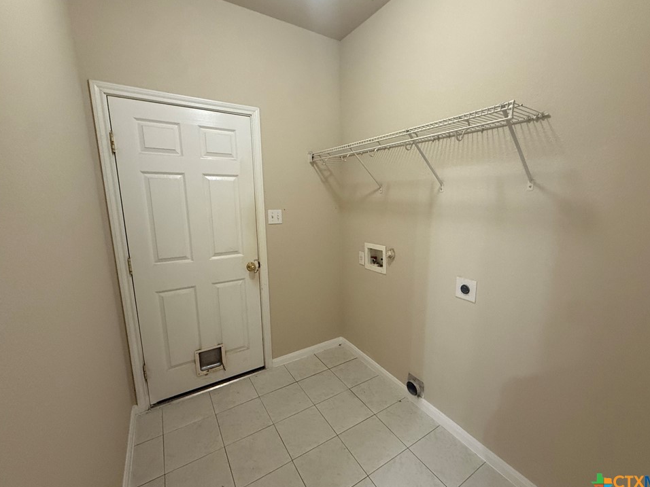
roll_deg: +0.1
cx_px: 343
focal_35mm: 15
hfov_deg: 98.1
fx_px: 282
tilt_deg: -10.2
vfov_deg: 81.7
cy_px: 246
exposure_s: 1/60
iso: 500
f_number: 2.2
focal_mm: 2.22
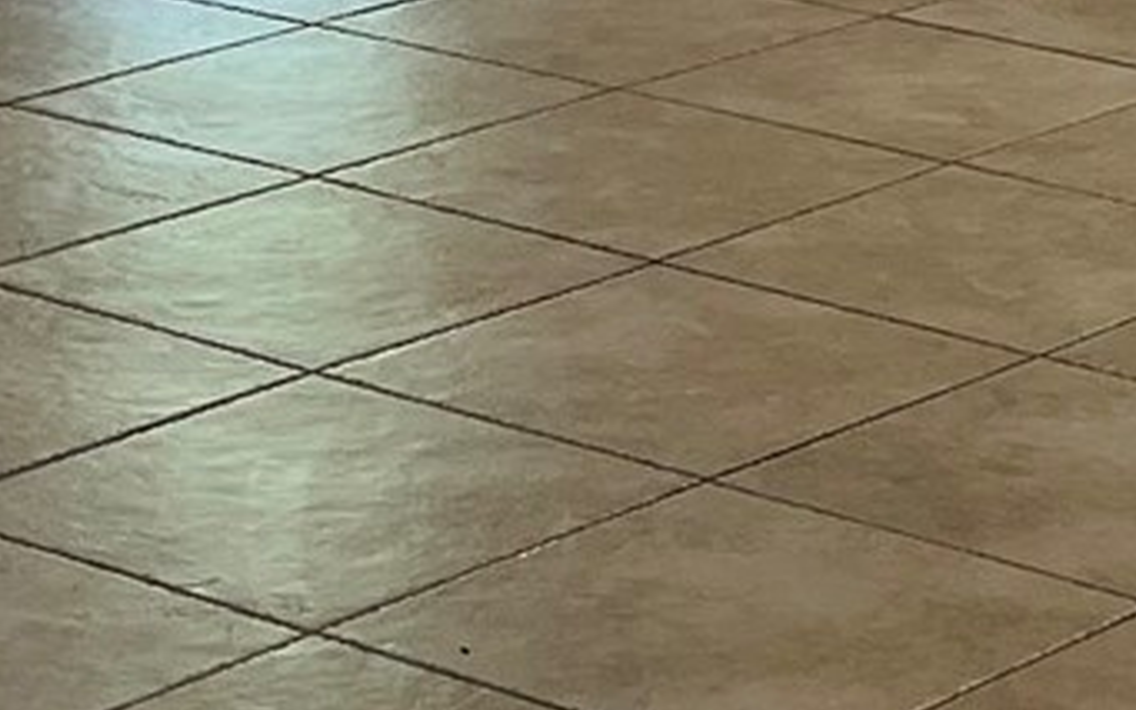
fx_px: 4922
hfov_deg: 13.1
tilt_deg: -7.2
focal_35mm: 159
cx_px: 1006
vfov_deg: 8.0
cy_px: -593
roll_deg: -1.2
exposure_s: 1/120
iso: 100
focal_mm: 5.1
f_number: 1.6
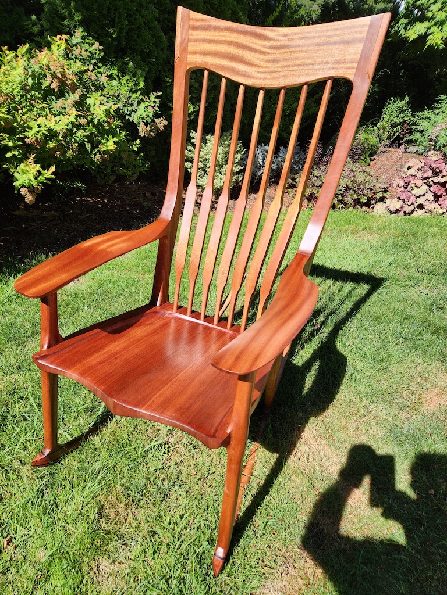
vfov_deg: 73.9
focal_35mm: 23
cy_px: 298
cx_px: 224
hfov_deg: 58.9
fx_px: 396
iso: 20
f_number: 1.8
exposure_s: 1/769
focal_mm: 5.4
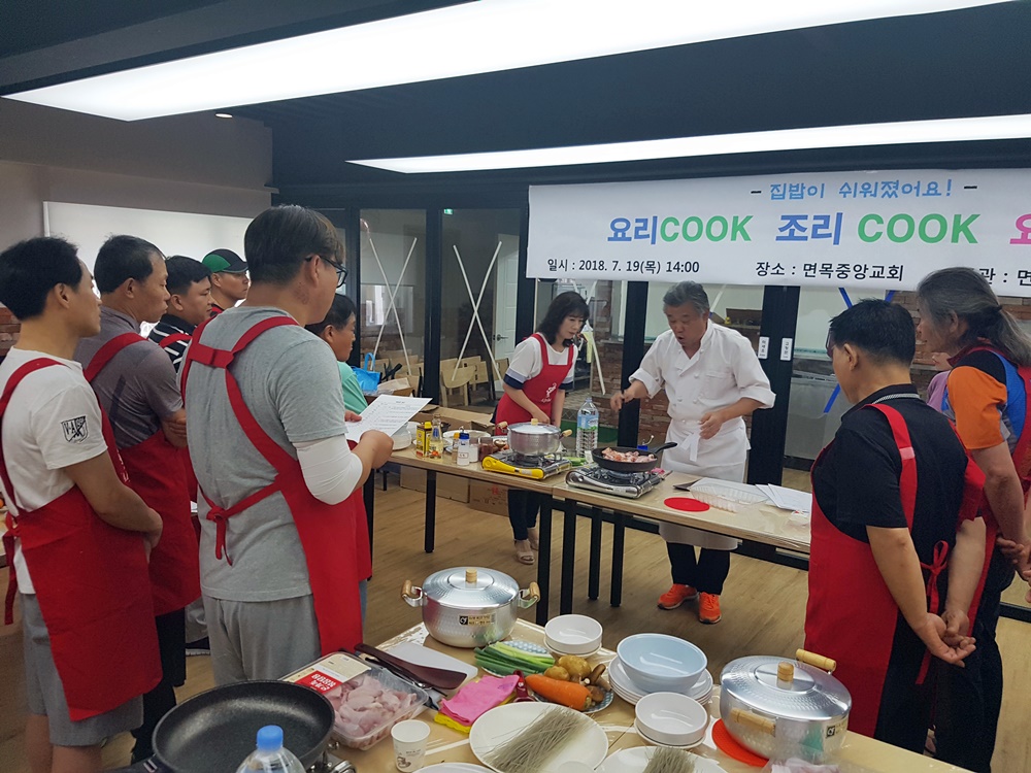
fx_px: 774
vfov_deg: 53.1
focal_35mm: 26
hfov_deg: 67.3
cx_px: 516
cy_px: 386
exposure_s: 1/120
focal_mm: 4.2
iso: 100
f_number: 1.7
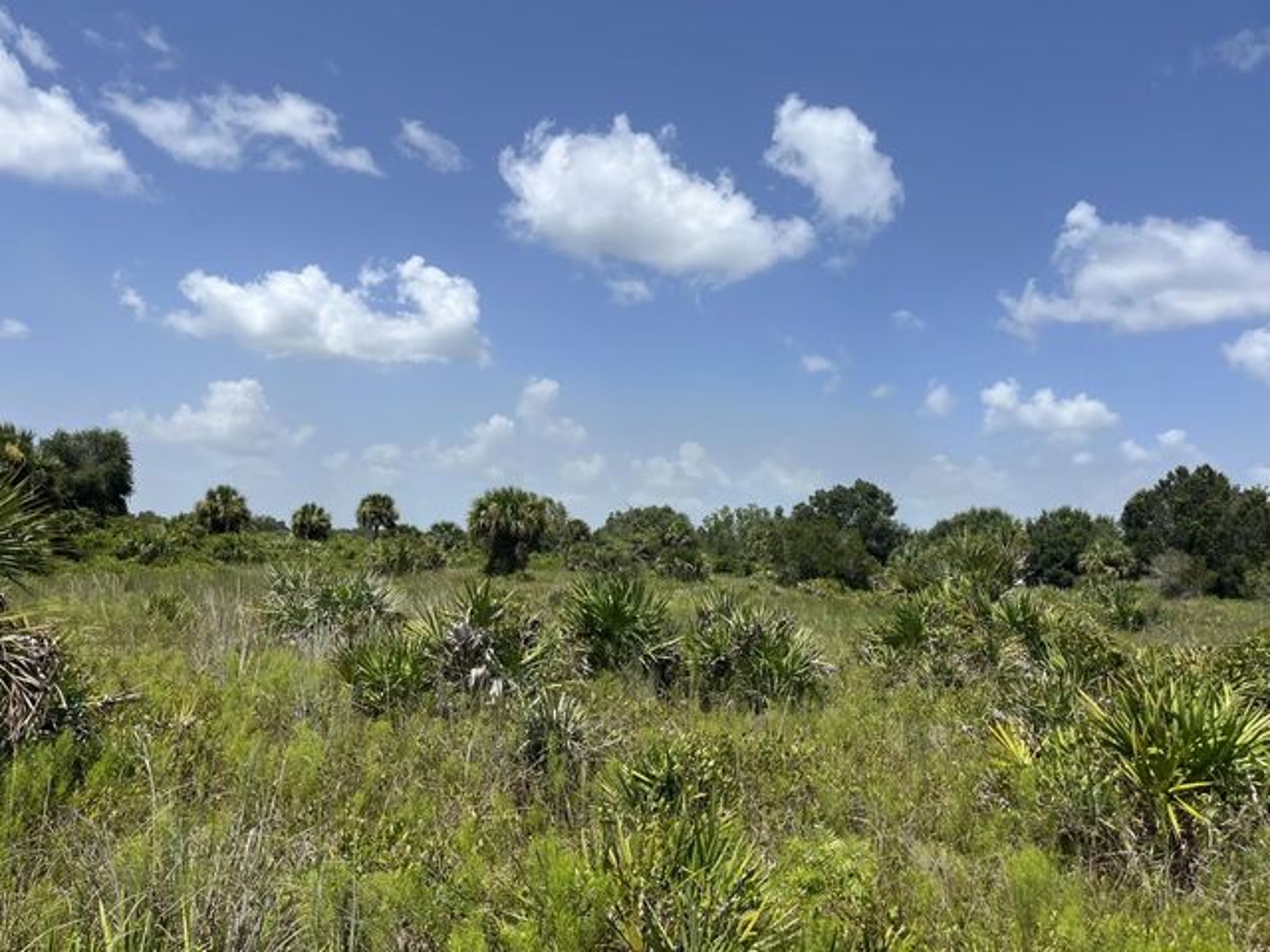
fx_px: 954
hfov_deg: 67.3
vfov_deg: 53.1
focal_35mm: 26
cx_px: 635
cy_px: 476
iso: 50
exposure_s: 1/4651
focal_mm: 5.1
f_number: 1.6
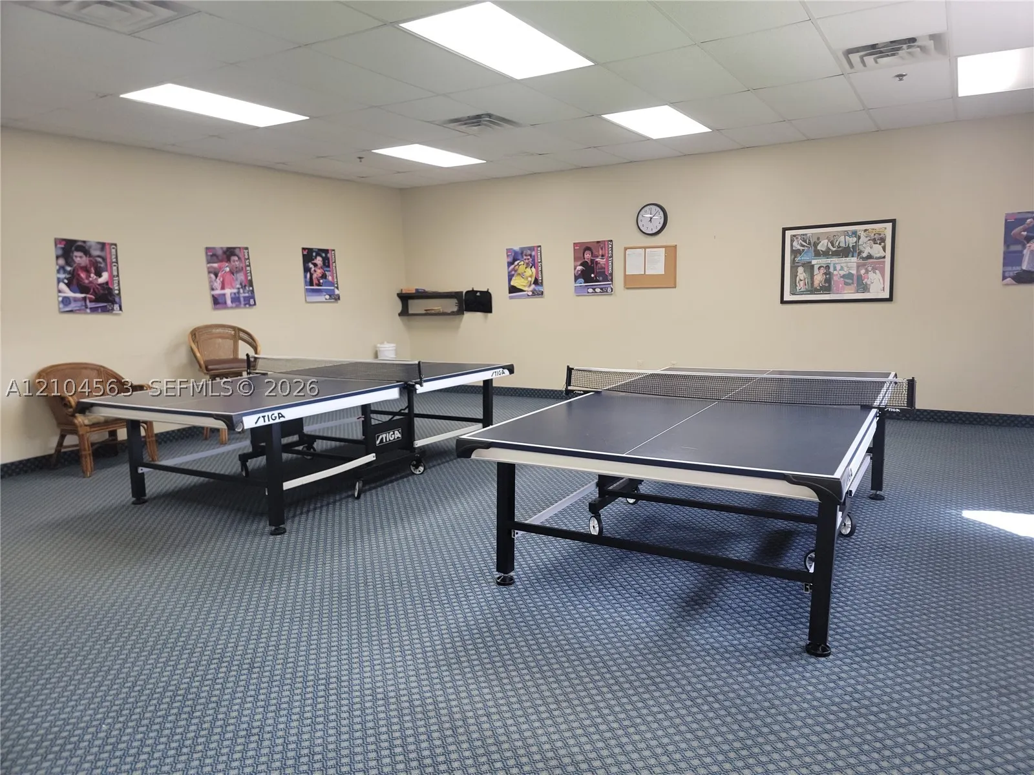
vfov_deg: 56.8
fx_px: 717
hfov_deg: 71.6
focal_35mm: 24
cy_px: 388
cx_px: 517
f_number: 1.8
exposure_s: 1/60
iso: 125
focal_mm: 6.7
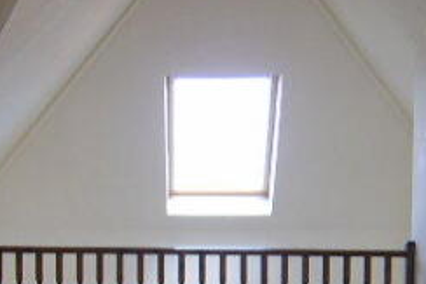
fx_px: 912
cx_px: 102
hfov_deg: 25.9
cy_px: 234
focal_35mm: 77
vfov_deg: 17.6
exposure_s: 1/32
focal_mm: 8.13
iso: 71
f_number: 2.7
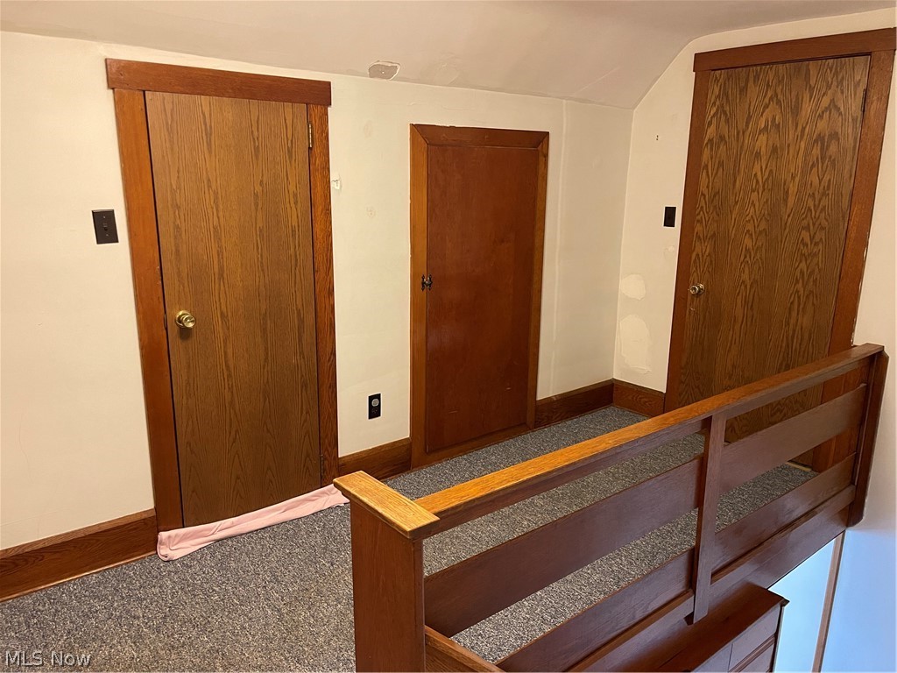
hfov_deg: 69.4
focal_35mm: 25
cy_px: 336
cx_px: 448
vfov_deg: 54.9
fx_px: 648
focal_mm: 5.1
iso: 500
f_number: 1.6
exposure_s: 1/60
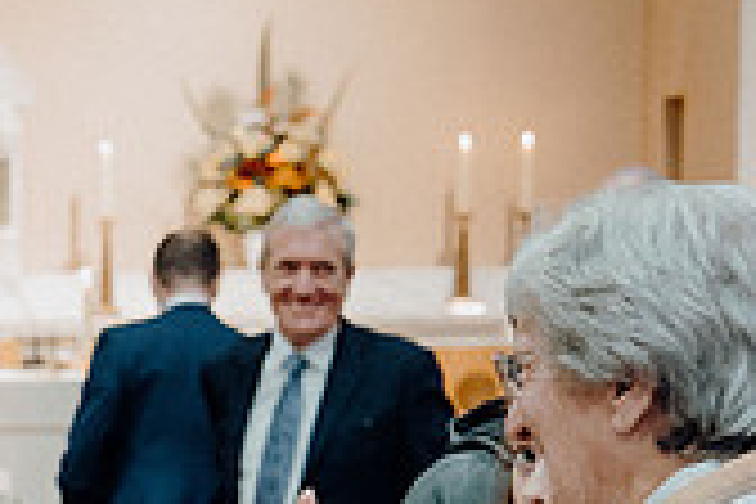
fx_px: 3759
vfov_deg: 7.5
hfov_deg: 11.0
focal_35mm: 179
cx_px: -387
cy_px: 772
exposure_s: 1/160
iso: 3200
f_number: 3.5
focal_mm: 52
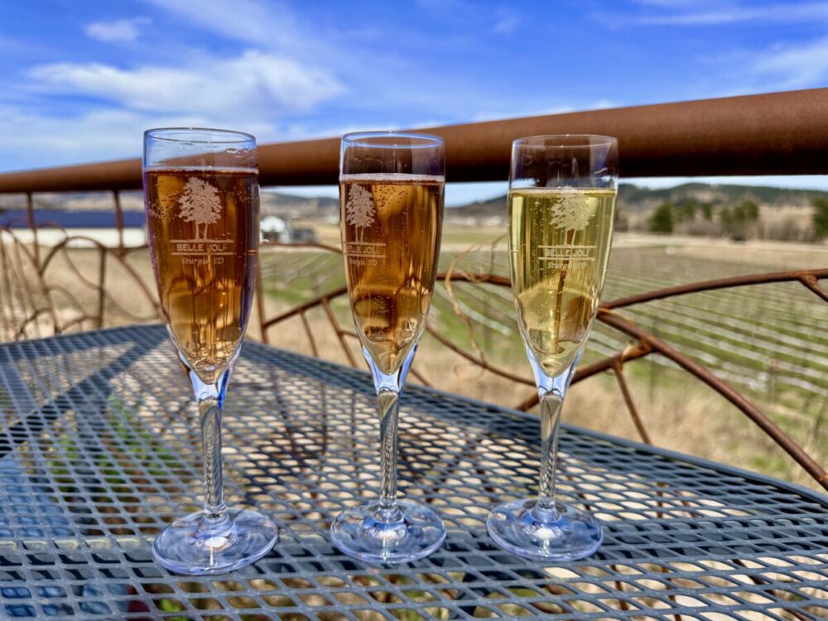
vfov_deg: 56.8
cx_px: 414
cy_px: 310
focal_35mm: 24
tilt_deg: -10.0
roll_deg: -0.5
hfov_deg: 71.6
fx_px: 574
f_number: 1.78
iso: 80
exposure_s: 1/4405
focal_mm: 6.76
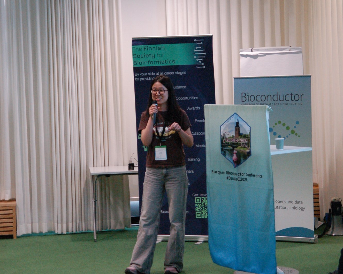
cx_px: 171
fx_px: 1076
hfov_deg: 18.1
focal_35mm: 106
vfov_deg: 14.5
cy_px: 85
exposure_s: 1/125
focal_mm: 50
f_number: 2.8
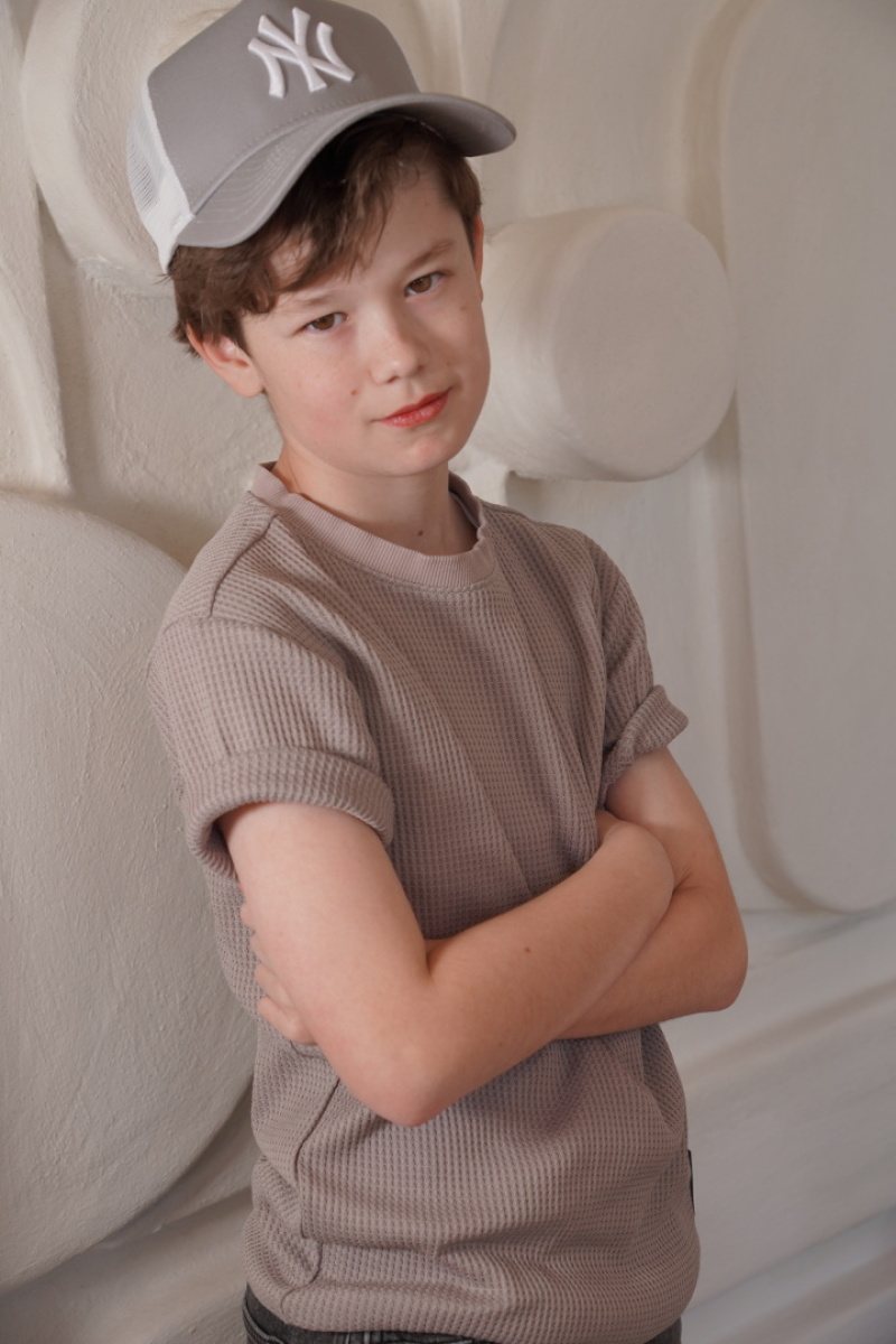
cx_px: 448
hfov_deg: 22.1
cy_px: 672
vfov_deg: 32.6
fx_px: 2296
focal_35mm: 62
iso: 125
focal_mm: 41
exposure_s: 1/160
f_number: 4
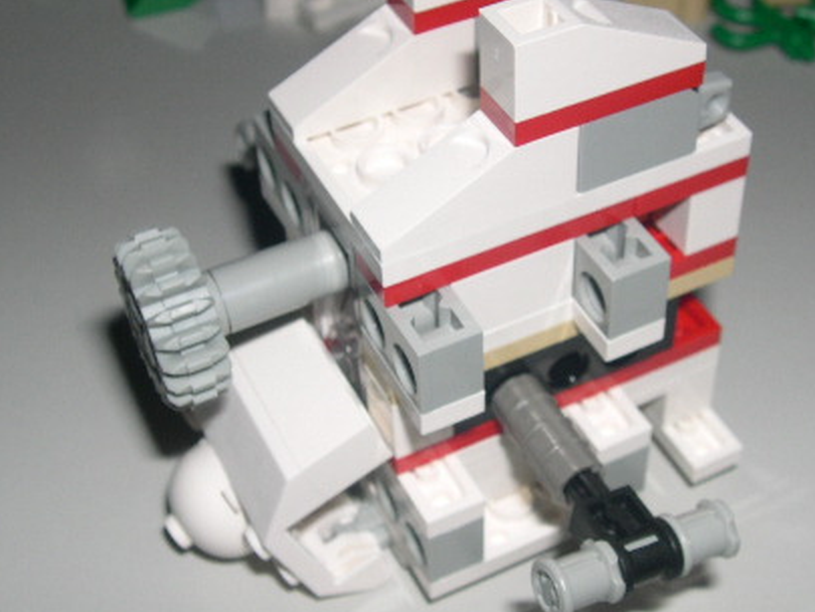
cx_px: 449
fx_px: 1413
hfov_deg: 32.1
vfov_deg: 24.4
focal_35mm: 60
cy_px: 288
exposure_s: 1/60
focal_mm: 8
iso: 100
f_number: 7.6
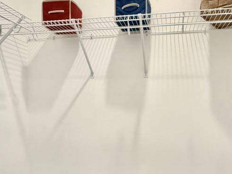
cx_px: 132
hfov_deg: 61.4
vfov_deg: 47.9
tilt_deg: -2.0
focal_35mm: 29
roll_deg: -0.4
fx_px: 194
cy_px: 107
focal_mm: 2.22
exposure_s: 1/120
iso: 200
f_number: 2.2
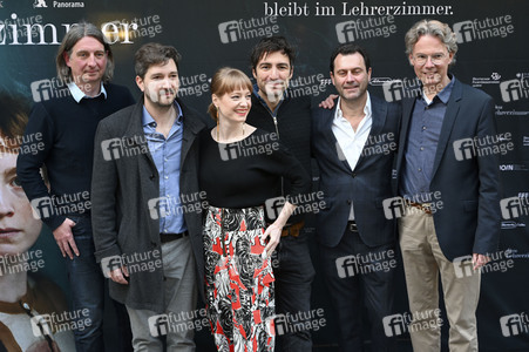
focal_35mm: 52
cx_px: 264
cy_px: 176
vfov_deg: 26.0
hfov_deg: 38.2
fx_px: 764
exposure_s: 1/100
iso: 640
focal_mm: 52
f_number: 2.8
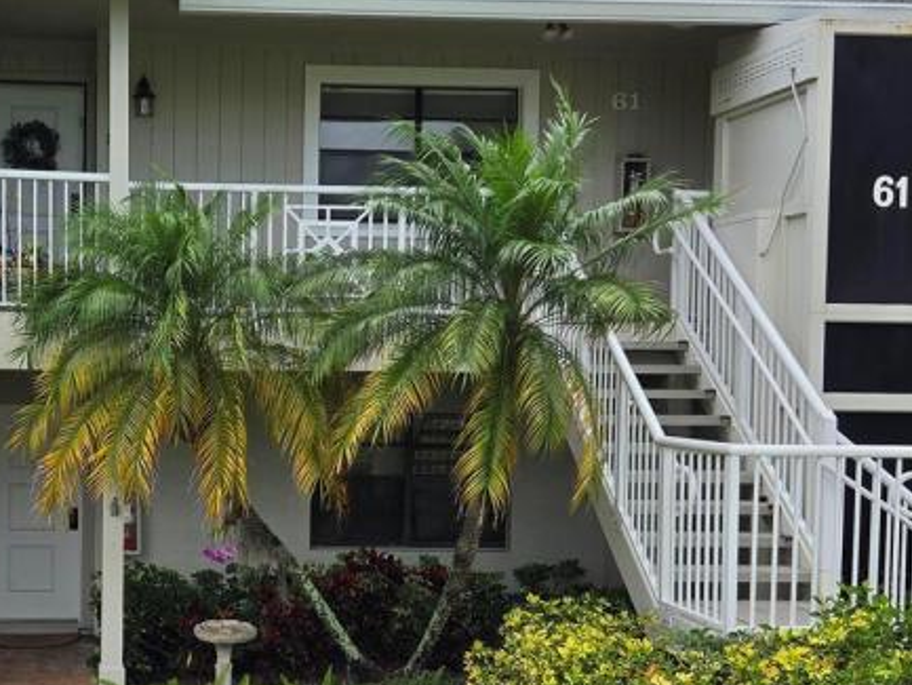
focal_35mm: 51
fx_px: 1344
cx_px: 179
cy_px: 398
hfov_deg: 36.2
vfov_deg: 28.5
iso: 80
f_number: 1.8
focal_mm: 5.4
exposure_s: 1/5127
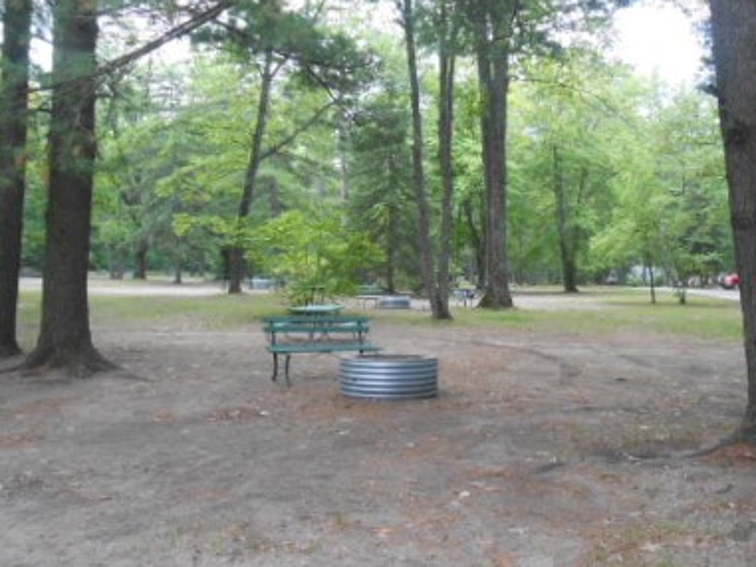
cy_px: 300
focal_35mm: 35
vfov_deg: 40.7
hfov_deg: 52.1
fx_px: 765
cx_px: 471
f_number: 3.5
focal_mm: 4.6
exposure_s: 1/30
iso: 320
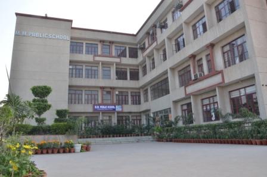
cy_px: 88
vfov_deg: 47.8
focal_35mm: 27
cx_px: 134
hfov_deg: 67.5
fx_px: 200
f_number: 10
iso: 800
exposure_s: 1/400
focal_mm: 18
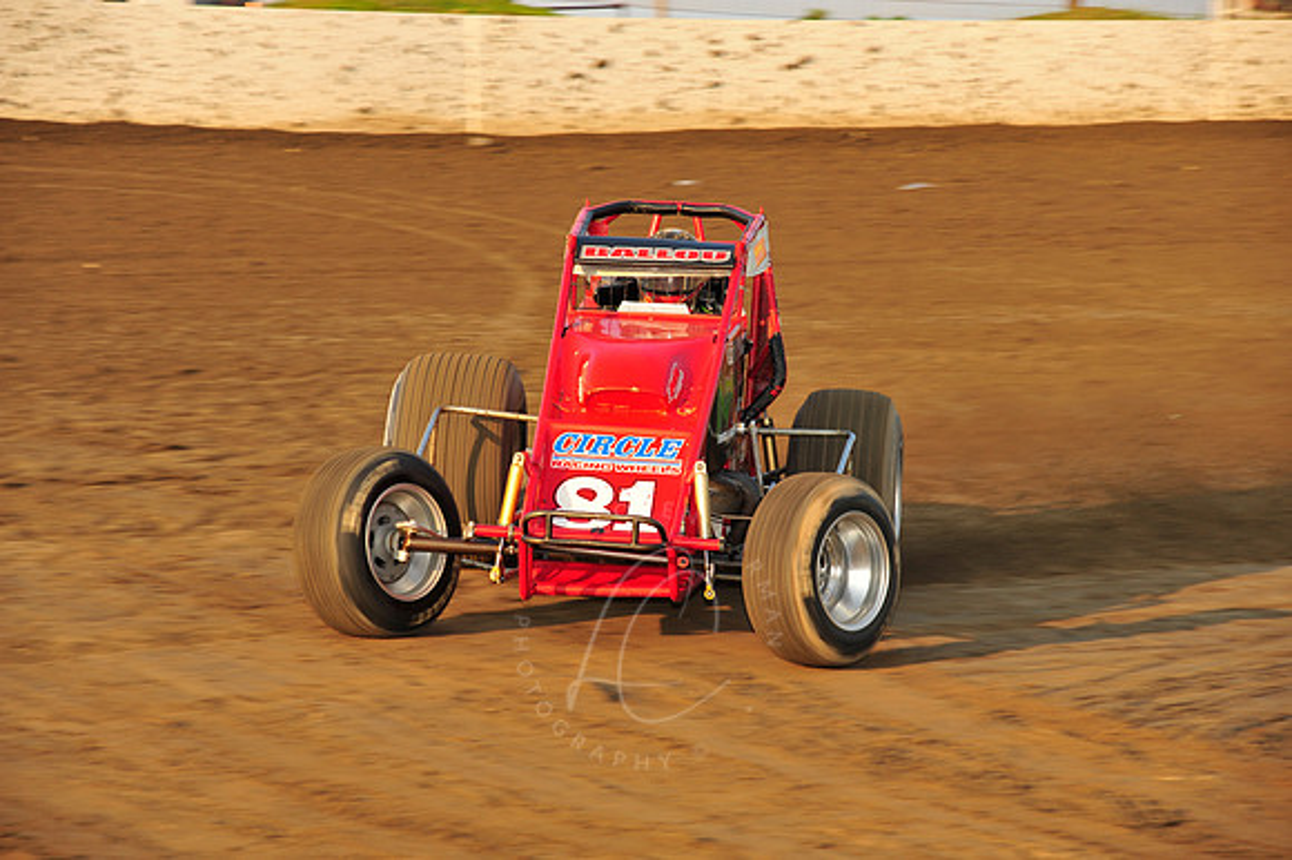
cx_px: 646
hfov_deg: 13.3
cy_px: 430
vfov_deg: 8.8
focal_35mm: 155
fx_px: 5559
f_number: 8
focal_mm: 155
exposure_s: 1/320
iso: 400
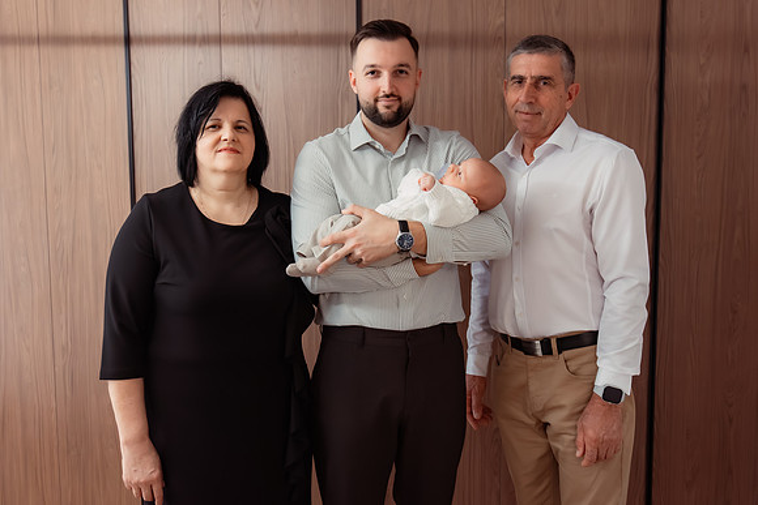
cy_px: 244
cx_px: 367
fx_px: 624
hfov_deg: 62.6
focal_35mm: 30
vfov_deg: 44.1
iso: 1600
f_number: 3.2
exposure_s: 1/200
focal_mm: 26
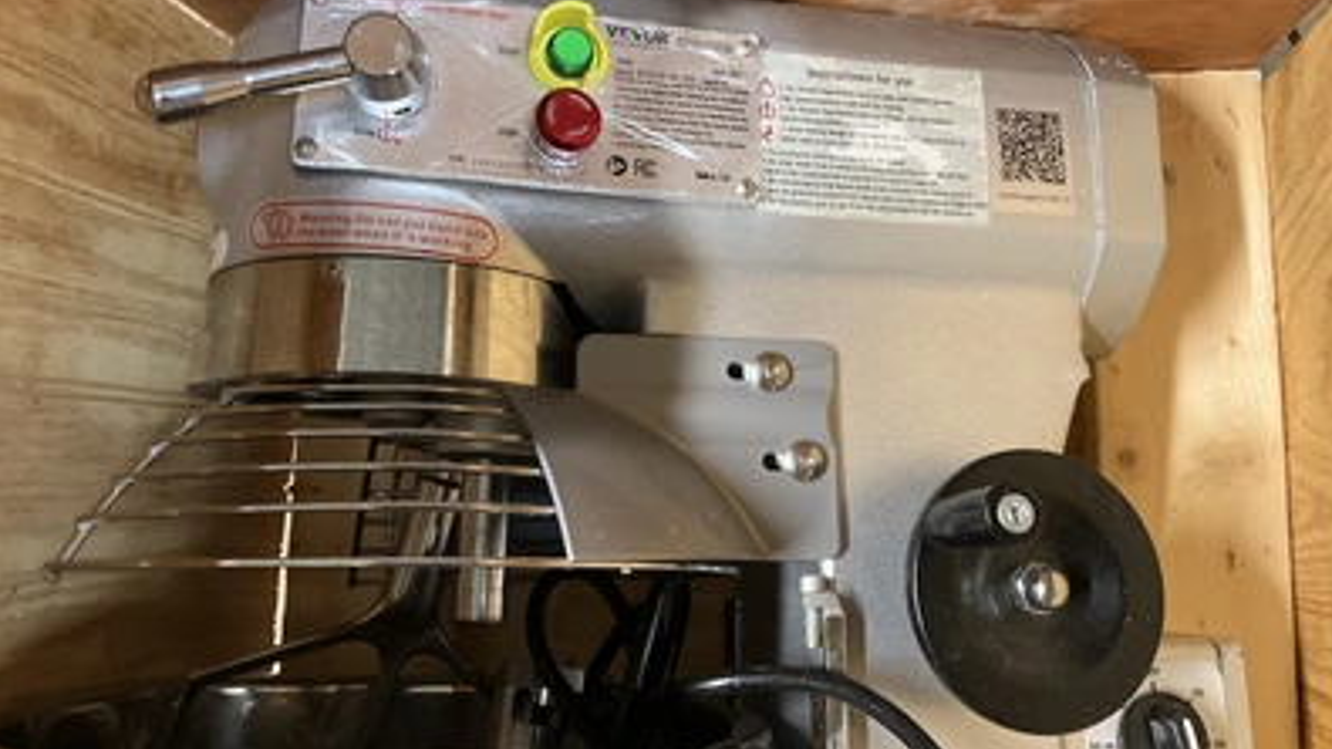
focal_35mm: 32
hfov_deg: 61.0
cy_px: 290
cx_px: 664
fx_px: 1130
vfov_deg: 36.5
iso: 320
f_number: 1.8
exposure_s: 1/40
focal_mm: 3
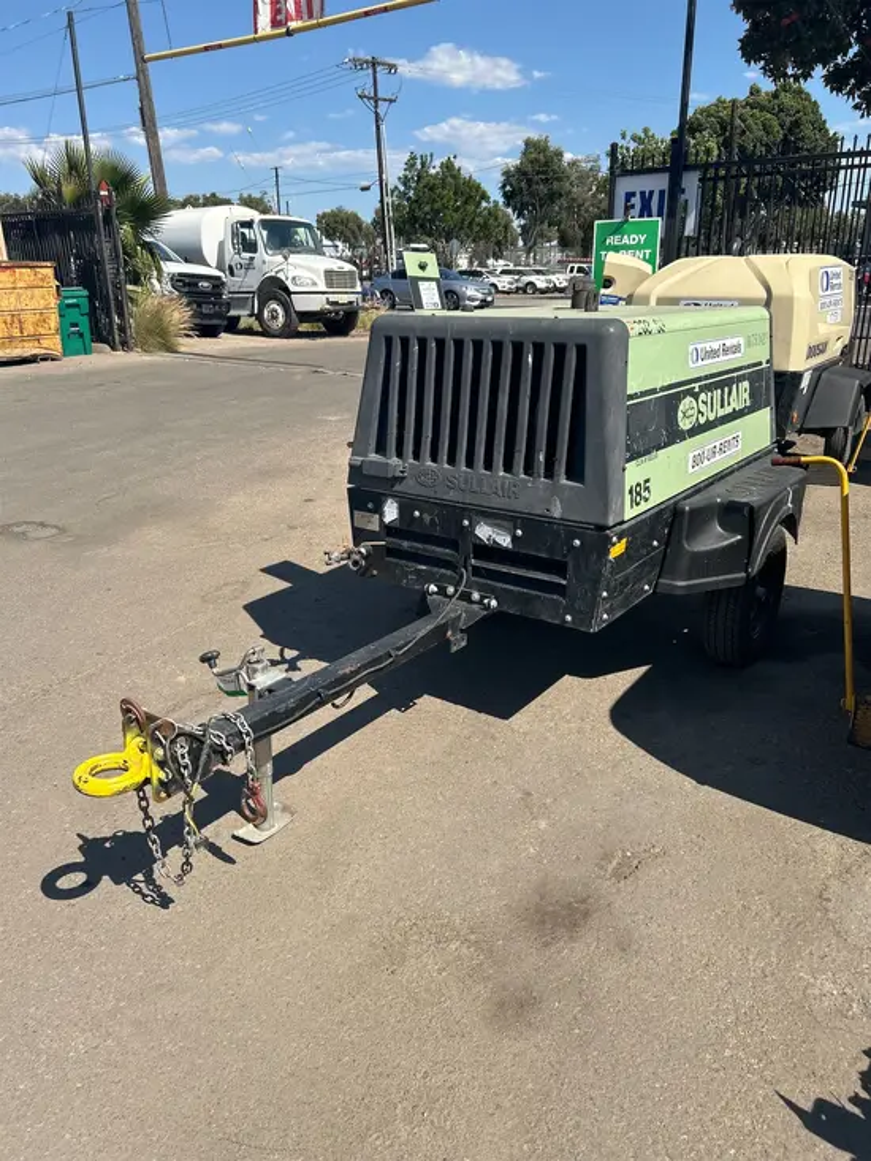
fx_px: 872
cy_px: 580
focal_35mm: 26
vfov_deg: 67.3
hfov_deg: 53.1
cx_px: 436
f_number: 1.5
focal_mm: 5.7
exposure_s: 1/3831
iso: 50
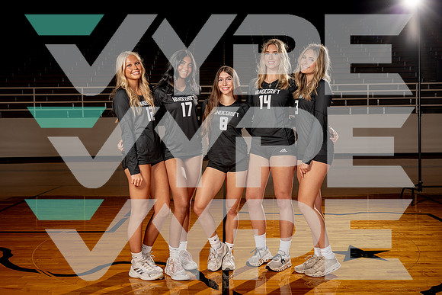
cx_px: 221
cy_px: 148
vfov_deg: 31.9
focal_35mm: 42
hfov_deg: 46.4
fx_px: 516
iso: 100
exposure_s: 1/250
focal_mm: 42
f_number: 8
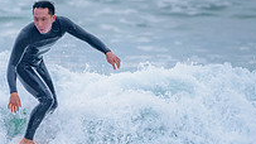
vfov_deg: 0.7
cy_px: 121
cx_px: 13
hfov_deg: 1.2
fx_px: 12431
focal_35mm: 1832
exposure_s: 1/2000
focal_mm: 500
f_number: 5.6
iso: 800
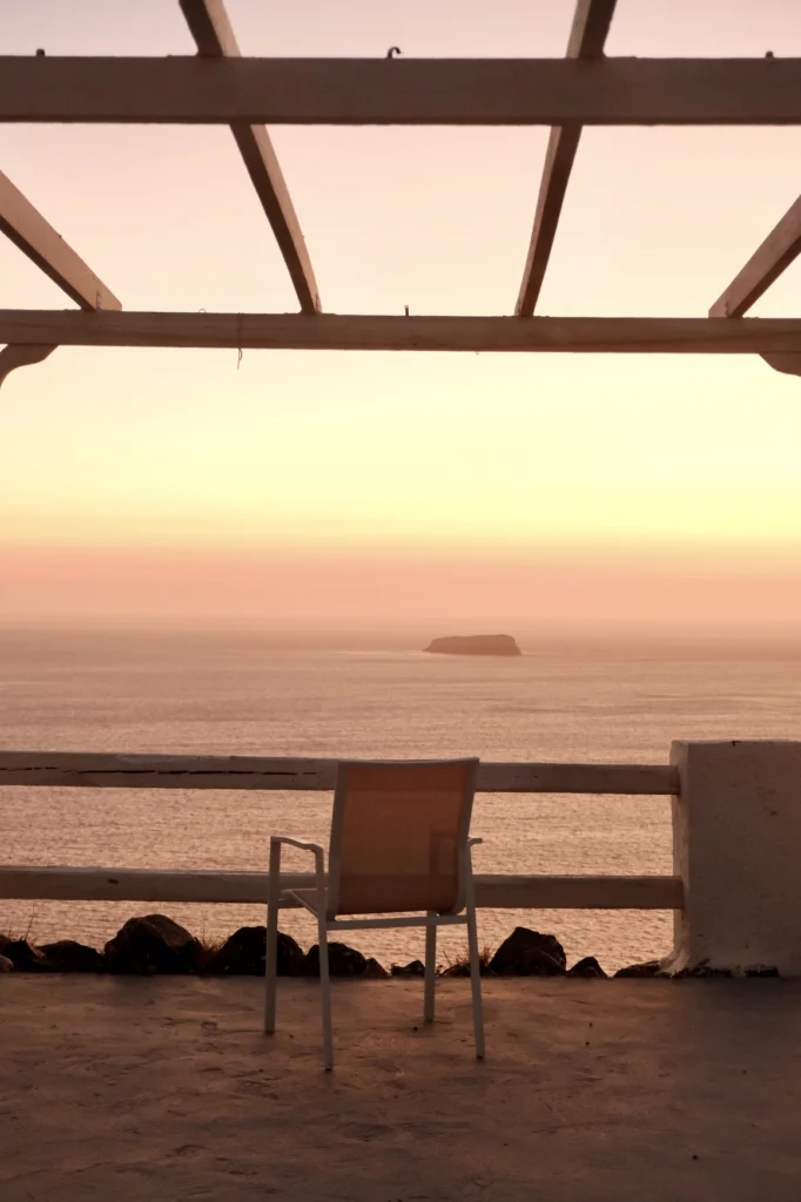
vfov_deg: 40.4
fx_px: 1636
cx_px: 400
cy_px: 601
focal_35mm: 49
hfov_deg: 27.5
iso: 3200
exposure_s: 1/60
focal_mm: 32.9
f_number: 3.6
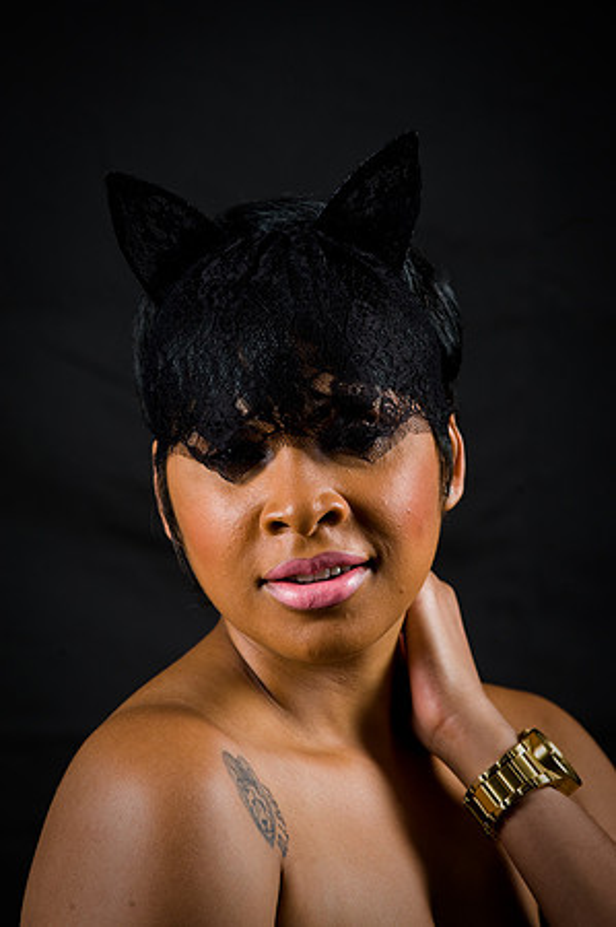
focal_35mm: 200
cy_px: 464
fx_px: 5145
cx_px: 308
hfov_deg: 6.9
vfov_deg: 10.3
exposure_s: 1/125
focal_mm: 200
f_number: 5.6
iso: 200
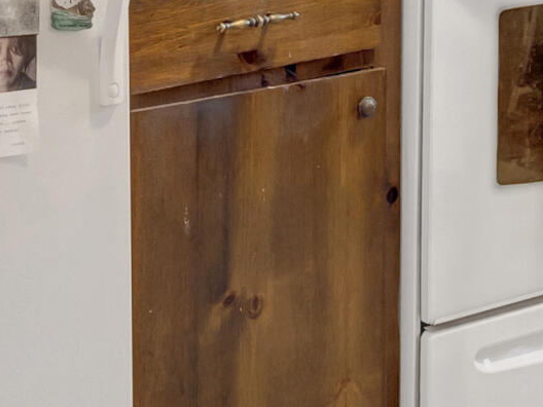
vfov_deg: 10.7
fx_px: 2055
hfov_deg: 15.0
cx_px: 301
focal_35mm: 131
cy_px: -291
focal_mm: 16
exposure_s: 1/8
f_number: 9
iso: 400
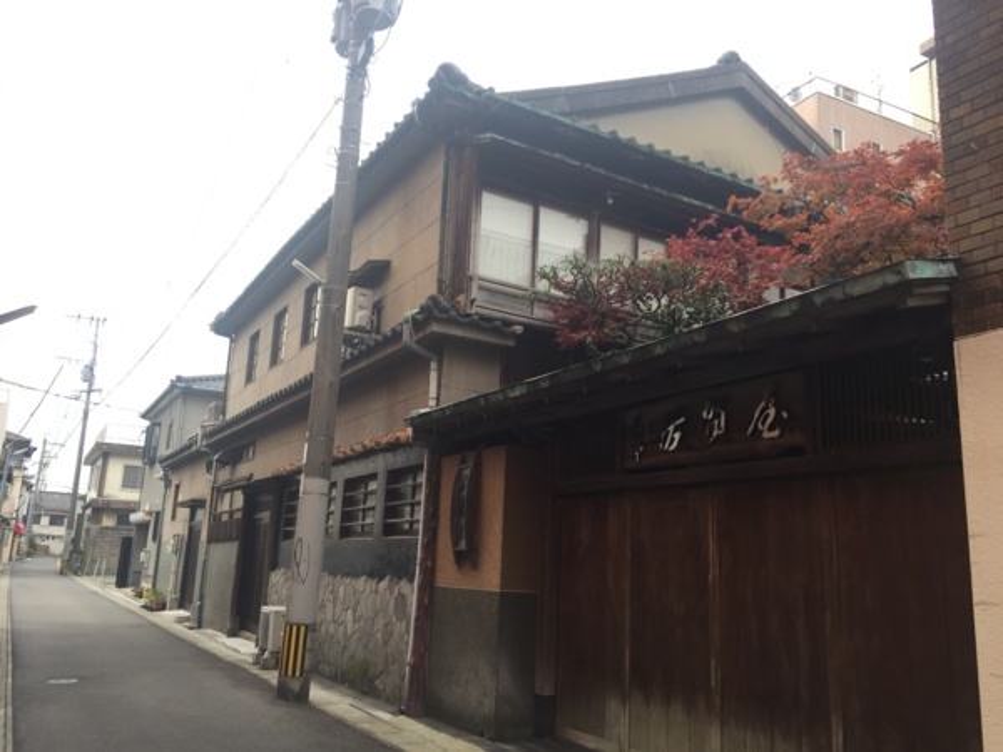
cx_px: 502
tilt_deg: +11.7
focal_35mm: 29
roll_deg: -2.6
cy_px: 376
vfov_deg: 48.2
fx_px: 840
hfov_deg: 61.7
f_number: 2.2
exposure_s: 1/154
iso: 32
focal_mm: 4.15
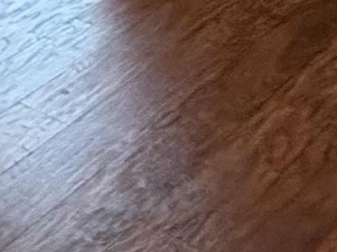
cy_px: -323
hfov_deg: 15.8
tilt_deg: -8.4
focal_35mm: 109
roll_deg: -0.5
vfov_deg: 11.5
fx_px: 1061
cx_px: -243
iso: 640
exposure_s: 1/60
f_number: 2.2
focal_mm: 2.22
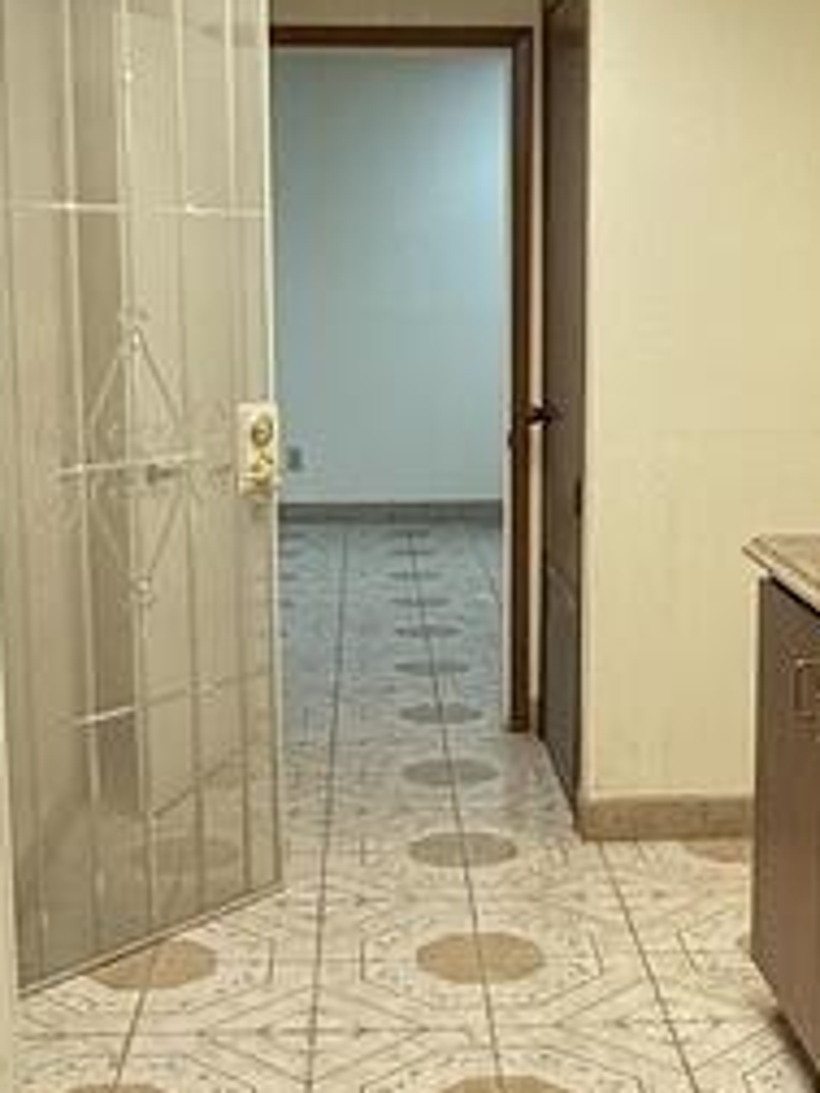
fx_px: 1800
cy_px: 568
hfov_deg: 25.6
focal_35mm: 57
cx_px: 464
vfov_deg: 33.8
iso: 100
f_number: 2.2
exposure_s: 1/120
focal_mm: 2.22
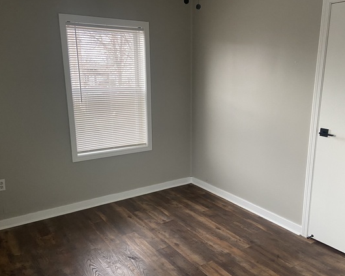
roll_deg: +0.8
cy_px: 155
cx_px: 179
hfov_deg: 55.7
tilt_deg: -13.8
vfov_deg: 45.7
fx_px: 327
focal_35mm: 32
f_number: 1.8
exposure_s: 1/60
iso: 200
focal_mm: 4.25
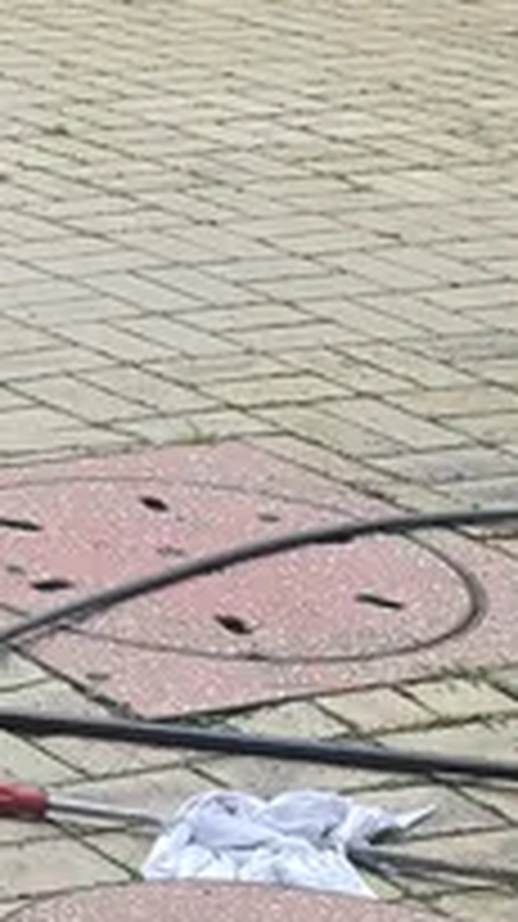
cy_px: 333
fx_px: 3597
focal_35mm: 147
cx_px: -973
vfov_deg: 14.6
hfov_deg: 7.4
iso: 12
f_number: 1.7
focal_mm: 6.3
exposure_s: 1/180
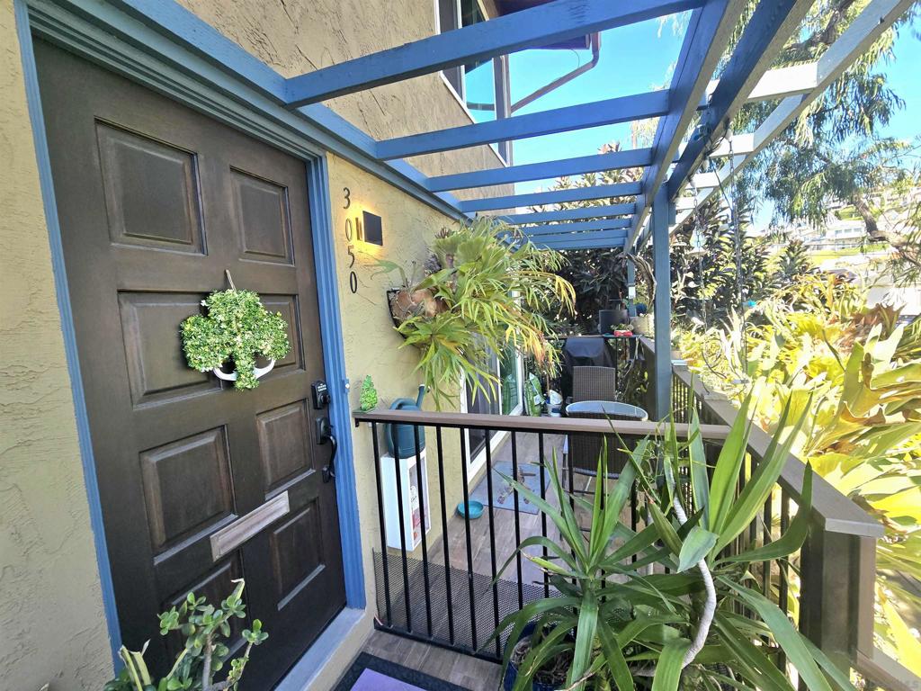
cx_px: 460
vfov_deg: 89.9
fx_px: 346
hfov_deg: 106.2
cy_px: 346
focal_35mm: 13
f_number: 2.2
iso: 50
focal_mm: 2.2
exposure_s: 1/244
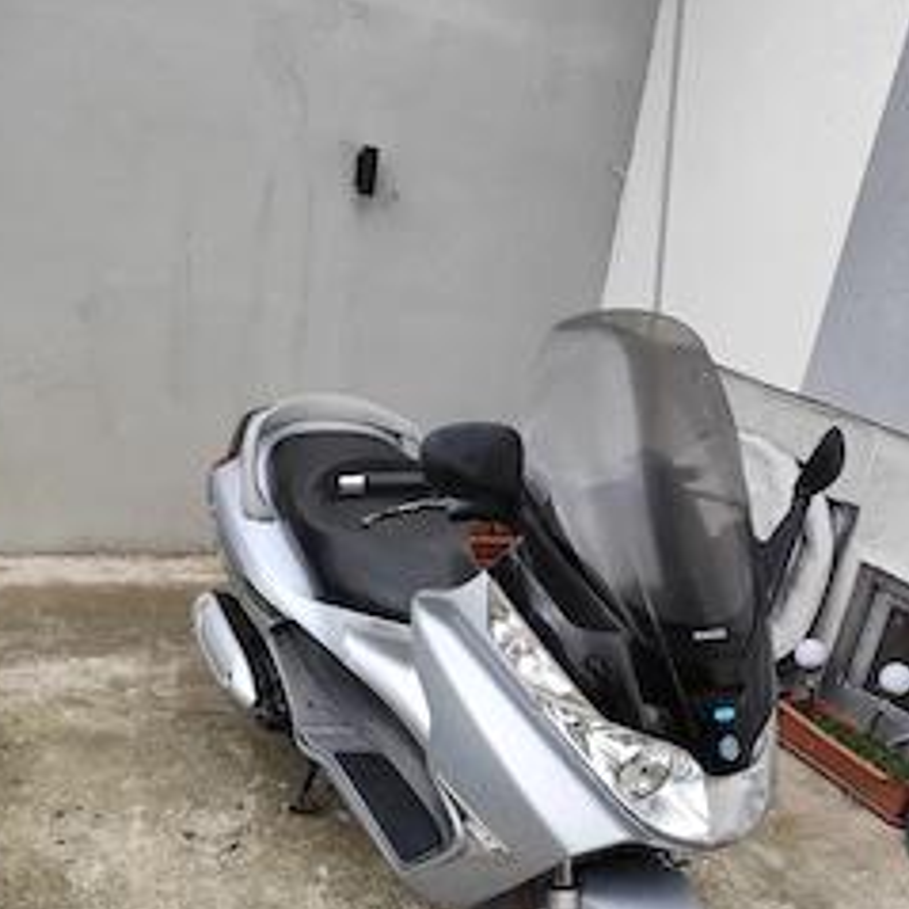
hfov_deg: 48.3
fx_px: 1010
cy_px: 658
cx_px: 513
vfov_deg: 47.0
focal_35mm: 34
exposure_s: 1/100
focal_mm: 6.19
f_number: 1.65
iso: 320
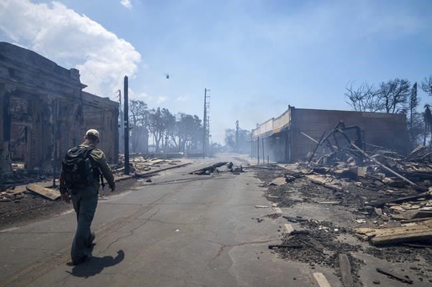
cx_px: 216
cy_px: 144
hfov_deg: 71.5
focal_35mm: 25
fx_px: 300
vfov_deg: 51.3
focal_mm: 25
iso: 100
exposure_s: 1/60
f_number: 13
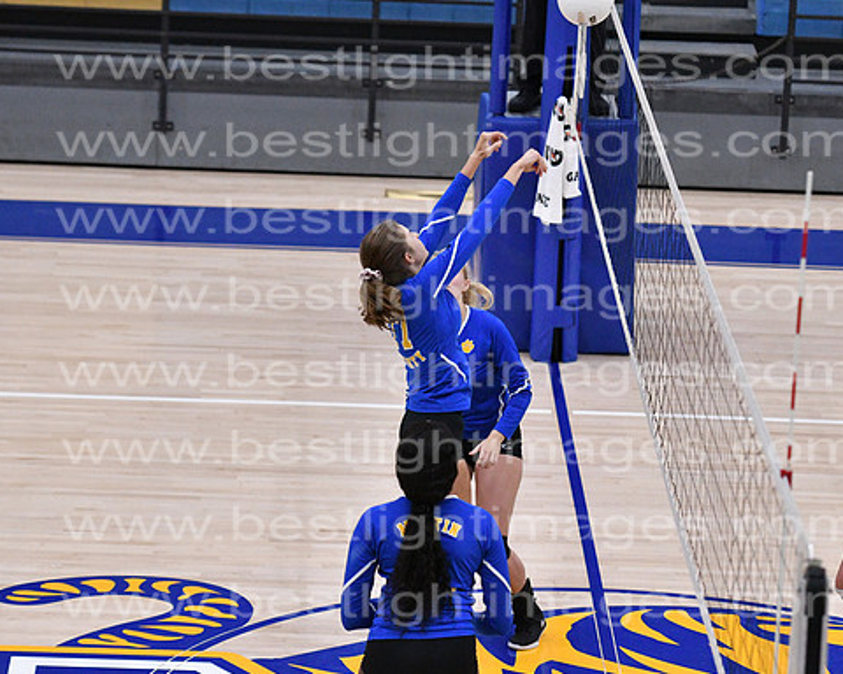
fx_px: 4666
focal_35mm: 187
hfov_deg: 10.3
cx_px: 460
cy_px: 336
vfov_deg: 8.3
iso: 6400
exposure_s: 1/1250
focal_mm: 110
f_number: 3.2
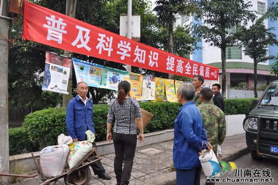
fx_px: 208
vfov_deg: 47.8
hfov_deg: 67.4
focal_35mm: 27
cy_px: 92
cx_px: 139
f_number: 5.6
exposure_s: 1/125
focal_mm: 18
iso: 250
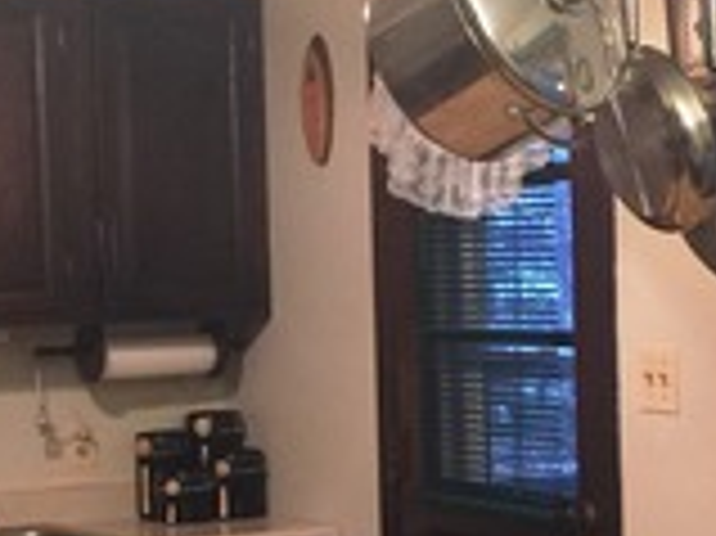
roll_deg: +0.7
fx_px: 2418
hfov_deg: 16.8
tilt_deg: -3.2
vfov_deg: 12.6
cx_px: 441
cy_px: 369
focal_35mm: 117
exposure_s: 1/15
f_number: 2.2
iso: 100
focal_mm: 4.15
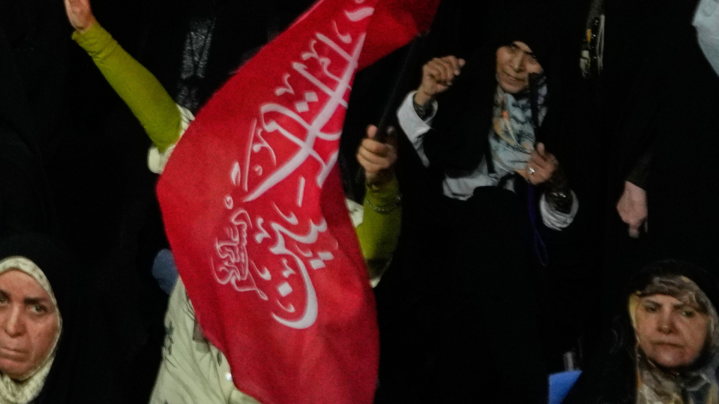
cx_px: -476
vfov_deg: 7.4
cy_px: -447
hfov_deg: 12.8
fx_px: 2974
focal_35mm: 156
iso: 2000
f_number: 3.2
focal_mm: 35
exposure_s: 1/800
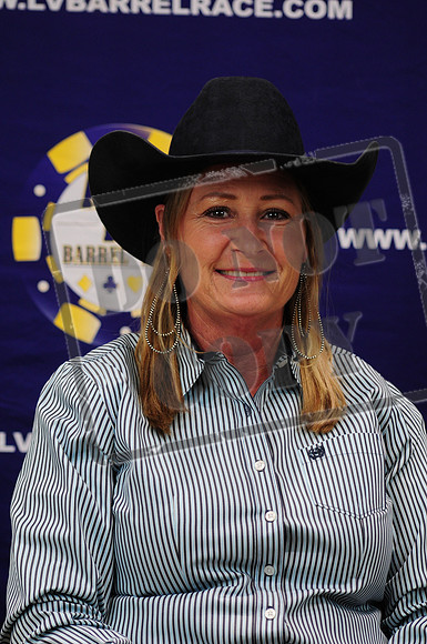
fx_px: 2195
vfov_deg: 16.7
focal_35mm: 123
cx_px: 214
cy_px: 322
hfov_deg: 11.1
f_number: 4
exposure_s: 1/125
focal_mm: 82
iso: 640
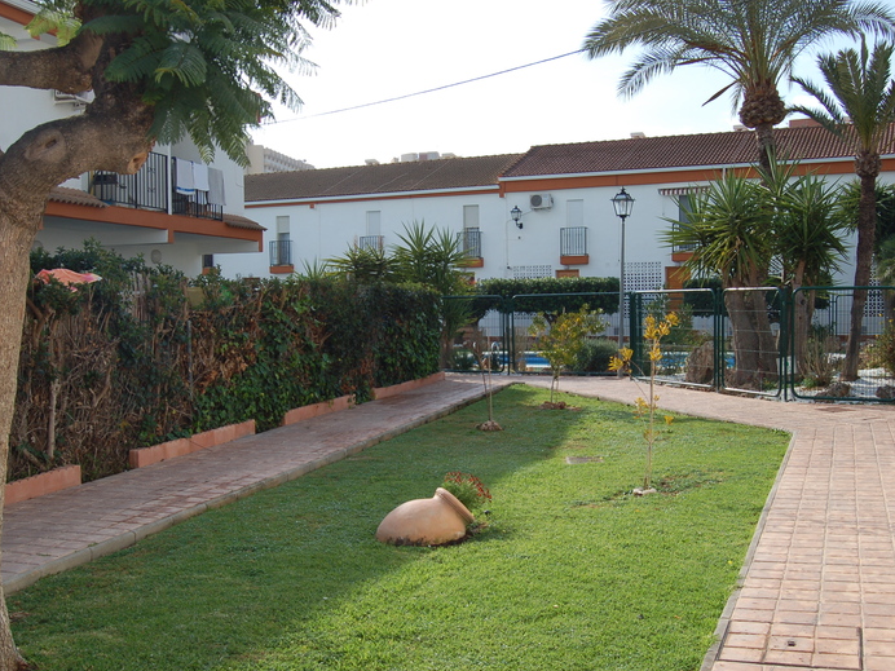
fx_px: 1034
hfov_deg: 46.8
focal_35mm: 40
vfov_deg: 36.0
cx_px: 466
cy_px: 340
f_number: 9
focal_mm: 24
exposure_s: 1/320
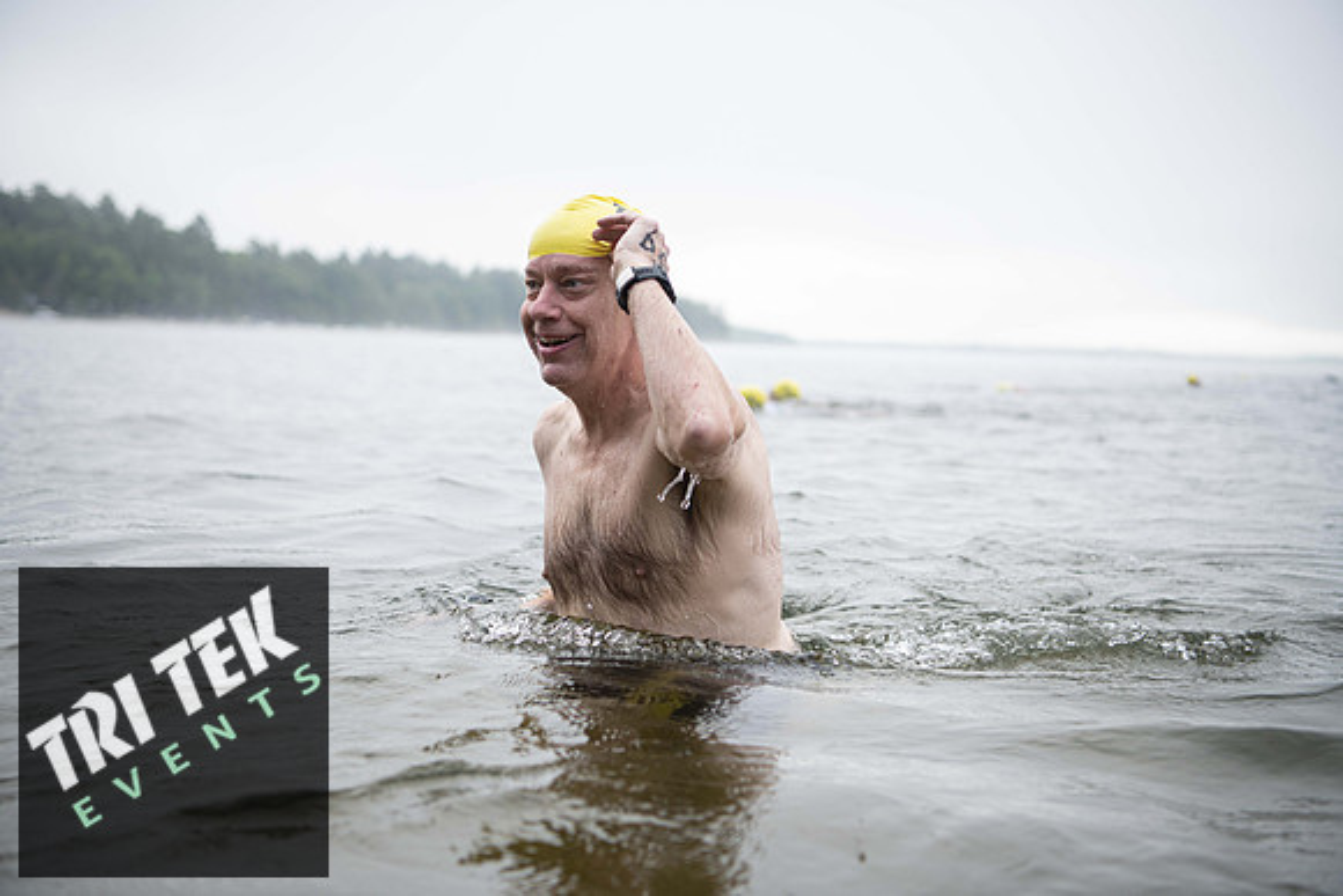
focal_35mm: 50
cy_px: 448
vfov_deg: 27.0
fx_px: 1866
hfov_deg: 39.6
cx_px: 672
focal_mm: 50
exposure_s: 1/800
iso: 400
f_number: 3.2
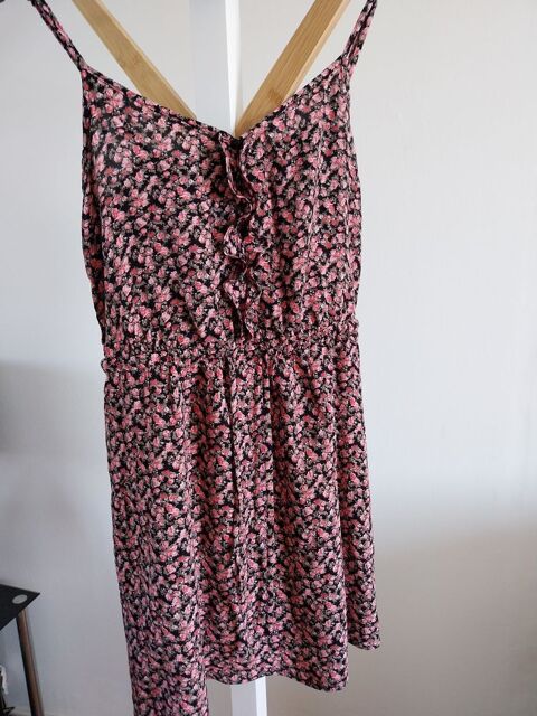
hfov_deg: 53.1
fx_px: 538
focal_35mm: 26
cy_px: 358
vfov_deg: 67.3
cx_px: 268
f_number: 1.8
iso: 100
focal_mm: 4
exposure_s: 1/50
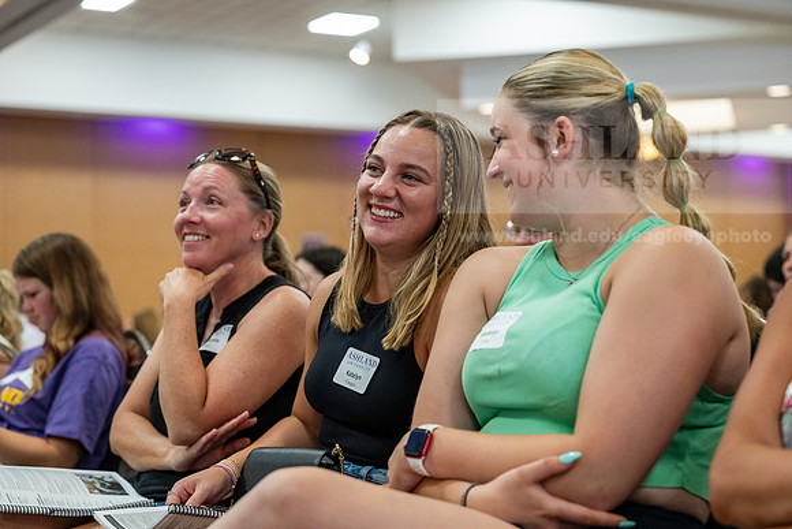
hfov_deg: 28.8
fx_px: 1540
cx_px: 396
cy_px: 264
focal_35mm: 70
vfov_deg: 19.5
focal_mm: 70
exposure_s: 1/160
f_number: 3.5
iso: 2500
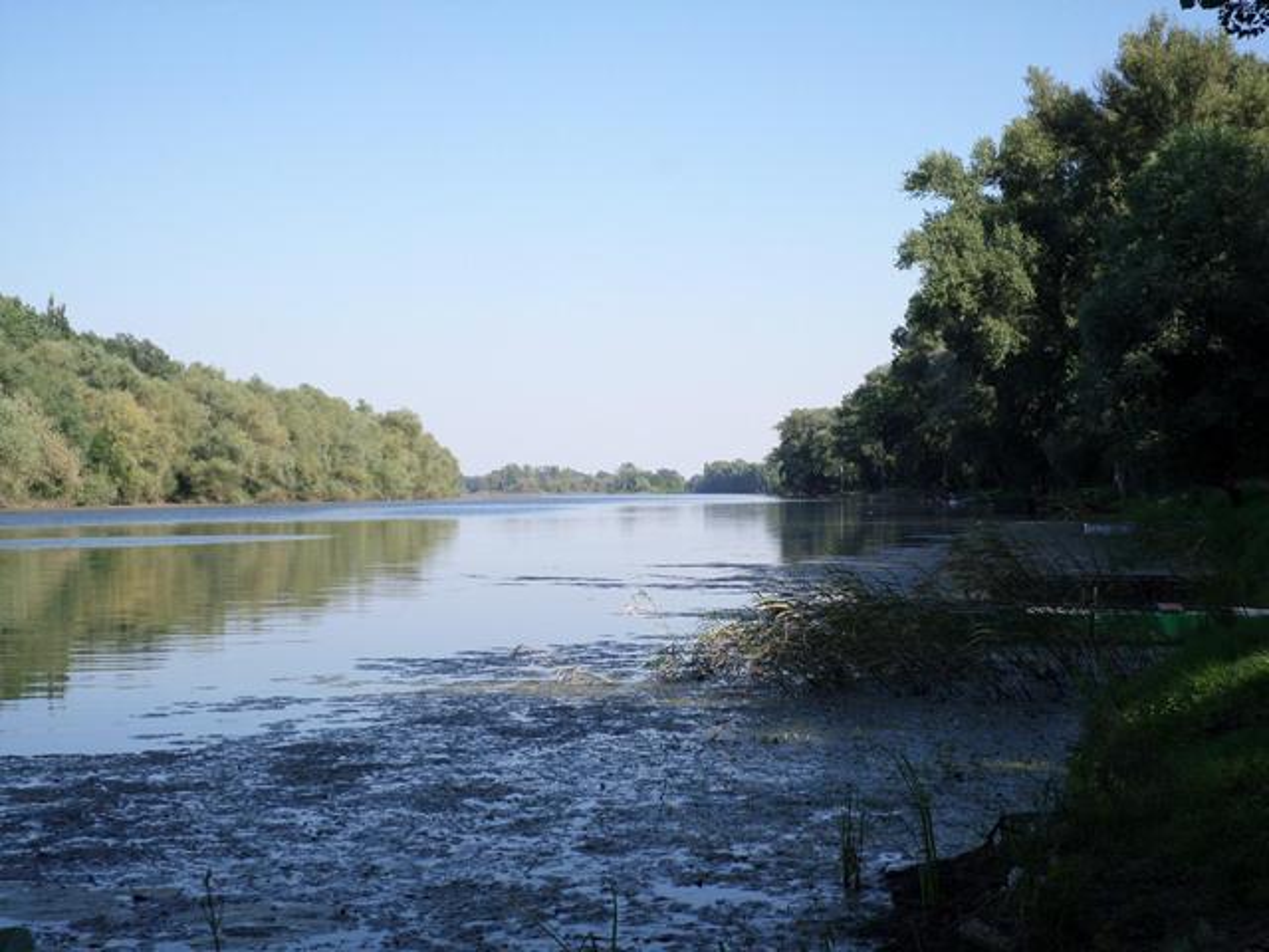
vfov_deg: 27.0
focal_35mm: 54
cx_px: 634
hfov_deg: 35.5
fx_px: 1980
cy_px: 476
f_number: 3.6
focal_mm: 9.7
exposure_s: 1/500
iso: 80
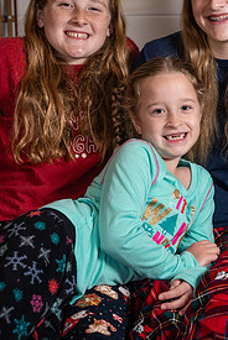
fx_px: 805
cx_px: 141
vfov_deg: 23.9
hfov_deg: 16.1
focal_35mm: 85
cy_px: 142
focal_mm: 52
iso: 160
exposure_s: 1/250
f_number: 5
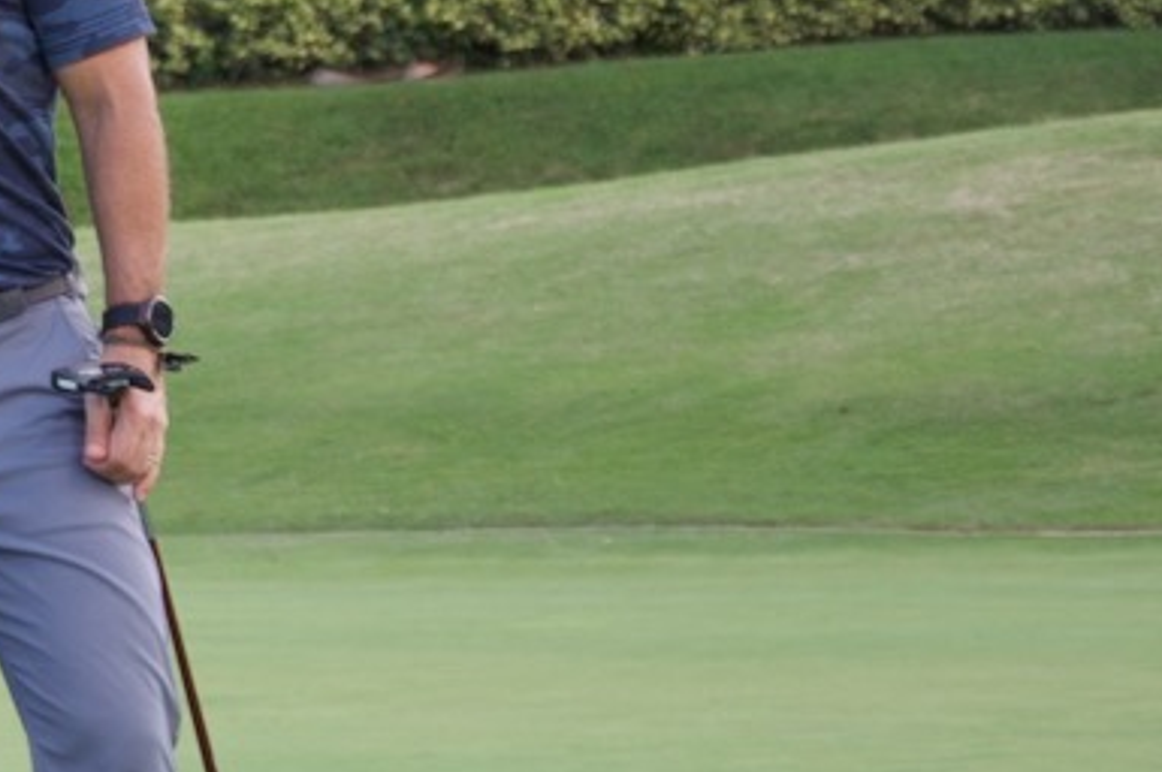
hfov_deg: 6.6
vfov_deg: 4.4
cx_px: -576
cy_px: 282
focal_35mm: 309
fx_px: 9965
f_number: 6.3
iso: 200
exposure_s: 1/160
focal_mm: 62
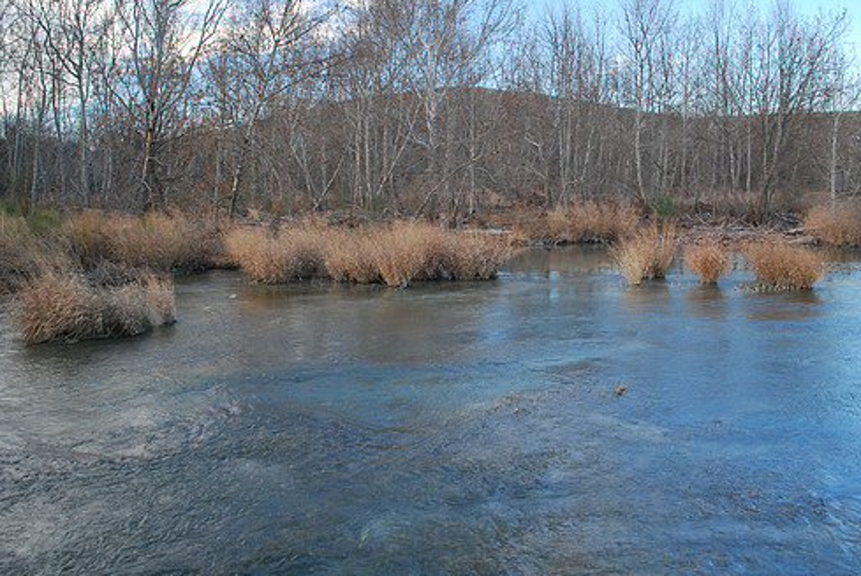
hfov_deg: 58.7
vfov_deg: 41.2
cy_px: 271
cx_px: 442
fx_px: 766
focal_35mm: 32
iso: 720
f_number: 3.5
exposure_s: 1/60
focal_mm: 18
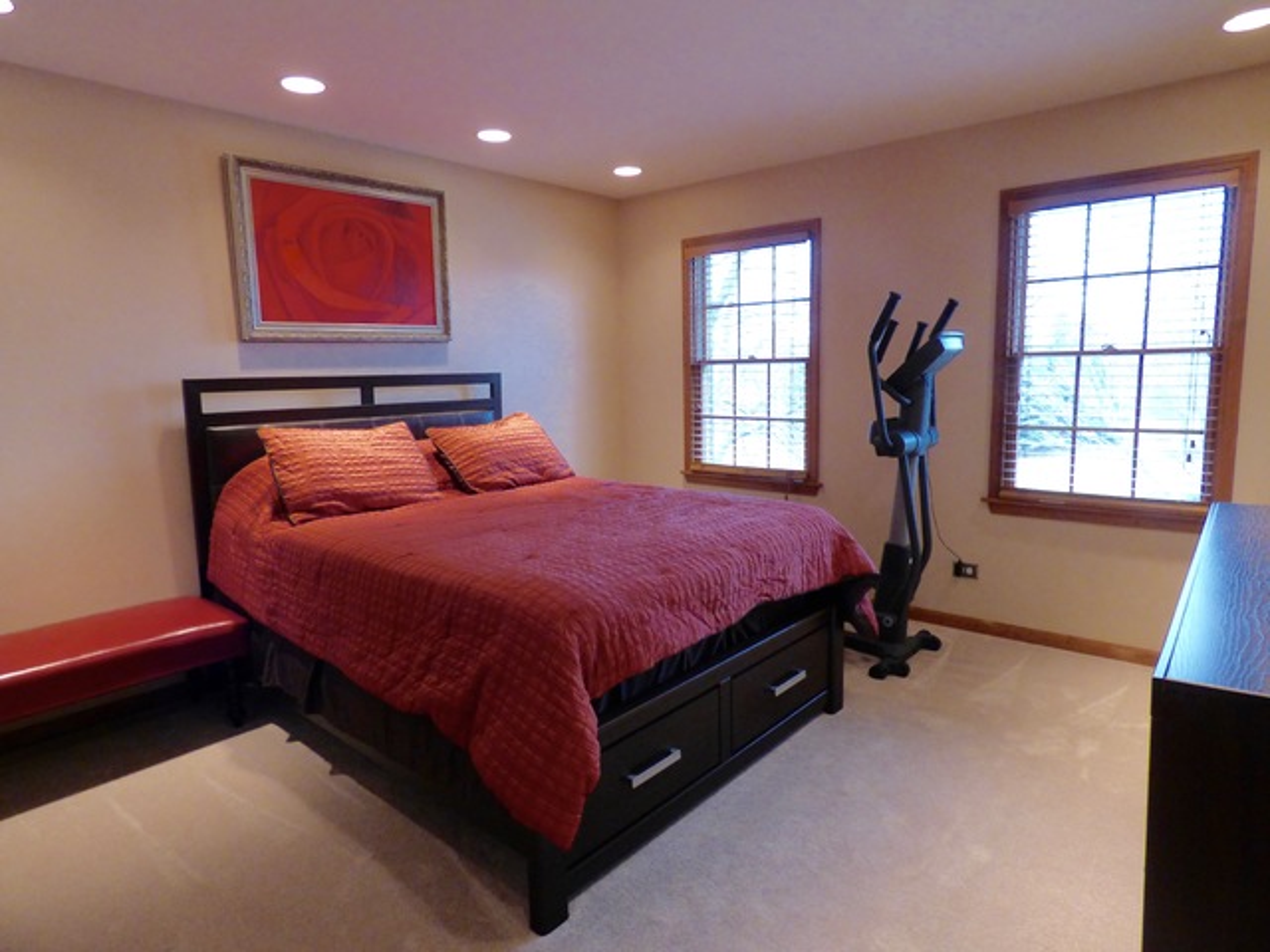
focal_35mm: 20
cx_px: 635
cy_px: 476
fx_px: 734
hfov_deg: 81.7
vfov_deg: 66.0
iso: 400
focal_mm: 3.58
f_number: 3.2
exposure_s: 1/40
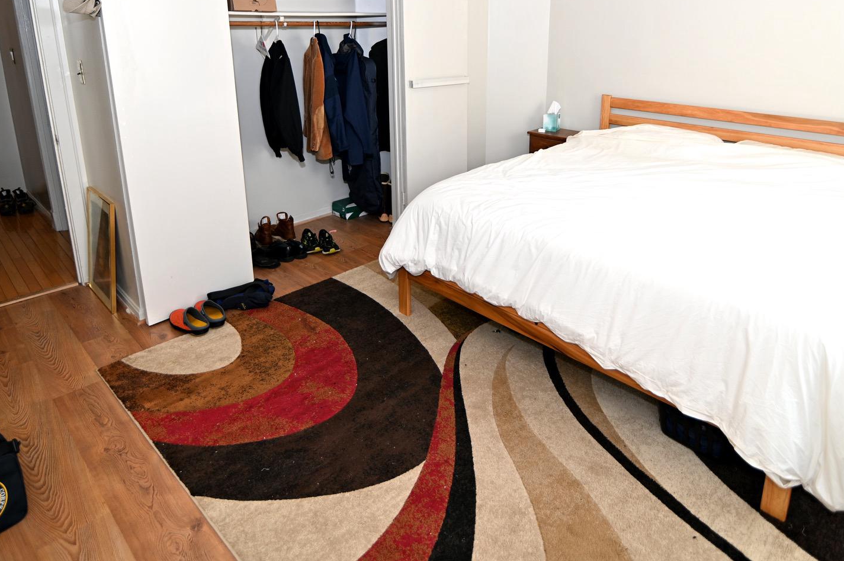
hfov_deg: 76.0
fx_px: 539
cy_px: 158
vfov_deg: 53.1
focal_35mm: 23
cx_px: 461
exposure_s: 1/100
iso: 180
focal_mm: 16
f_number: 2.8
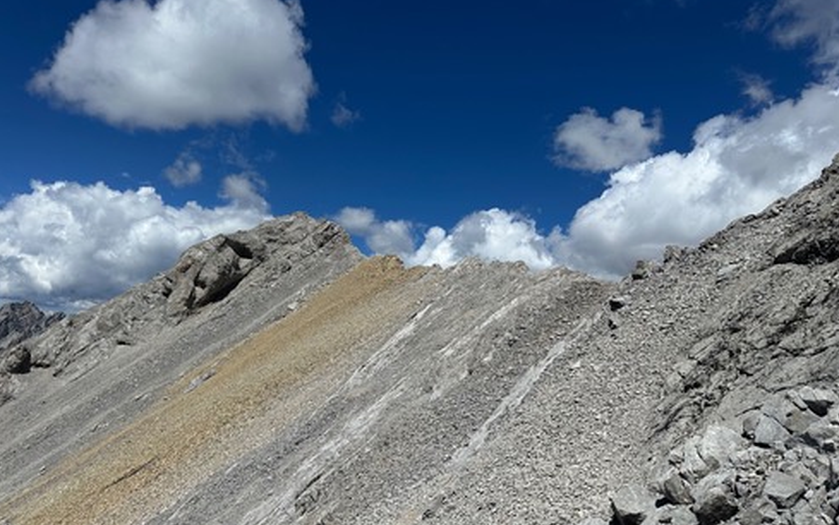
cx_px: 426
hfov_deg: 70.4
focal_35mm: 26
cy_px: 303
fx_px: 595
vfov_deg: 47.5
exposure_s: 1/12048
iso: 80
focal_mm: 6.86
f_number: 1.78
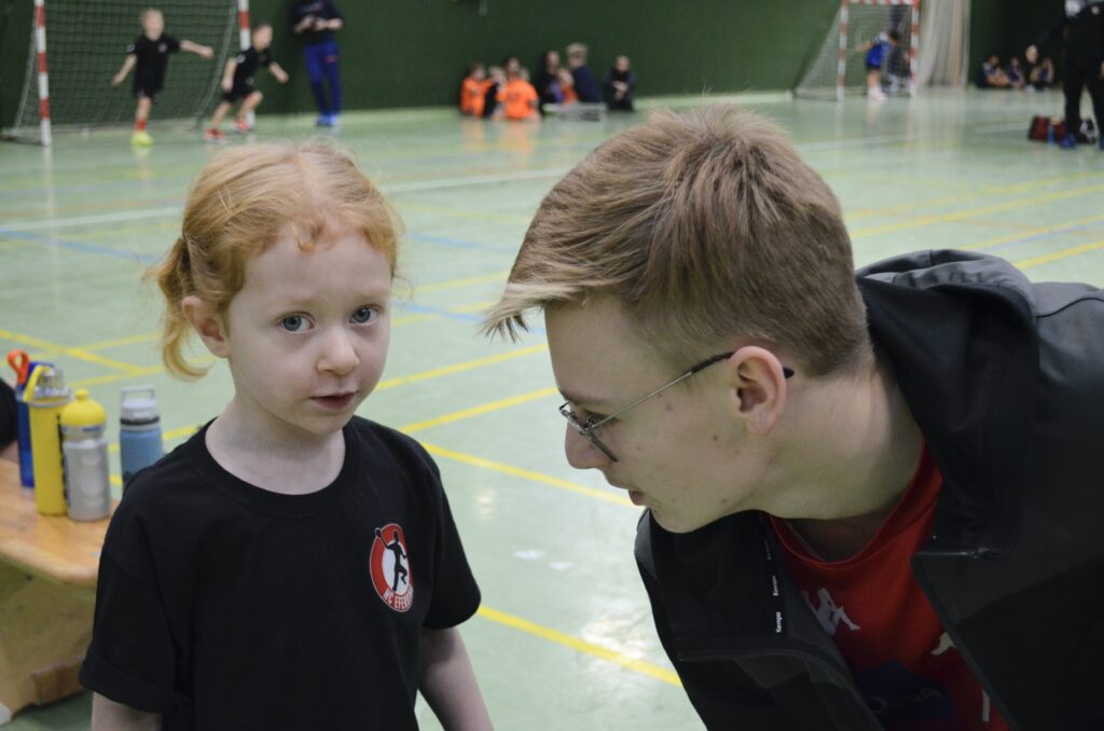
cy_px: 366
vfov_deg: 27.9
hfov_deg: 41.2
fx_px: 1469
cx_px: 552
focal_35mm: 48
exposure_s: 1/200
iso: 1600
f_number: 4.8
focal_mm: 32
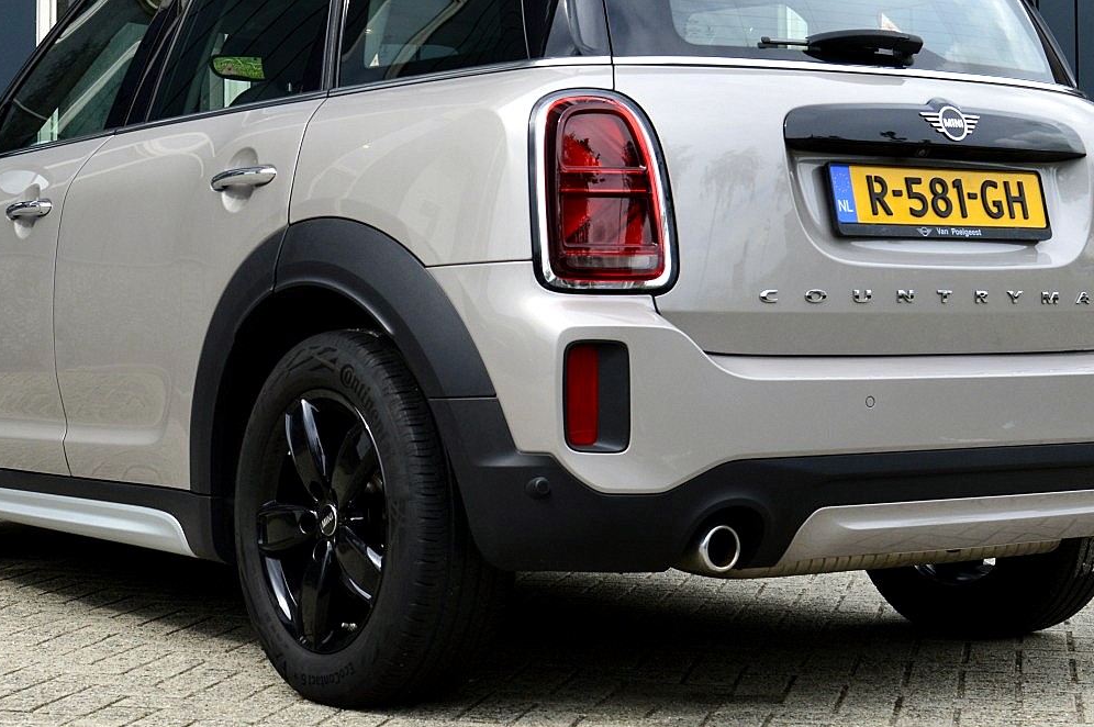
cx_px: 492
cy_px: 258
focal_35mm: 76
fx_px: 2302
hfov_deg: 26.7
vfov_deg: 17.9
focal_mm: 31
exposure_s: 1/250
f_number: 10
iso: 400
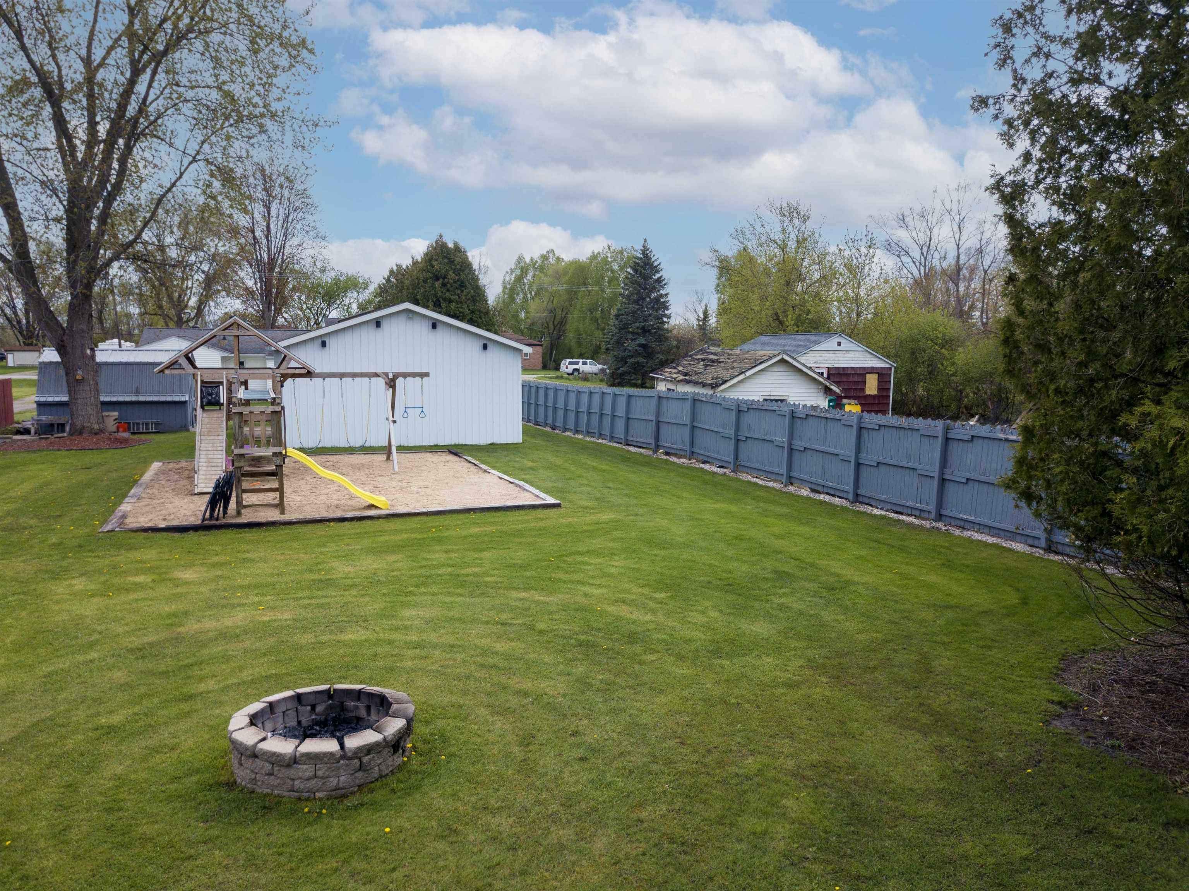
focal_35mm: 26
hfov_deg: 67.3
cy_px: 446
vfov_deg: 53.0
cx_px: 594
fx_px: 893
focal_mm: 4.73
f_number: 2.2
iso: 100
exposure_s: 1/640
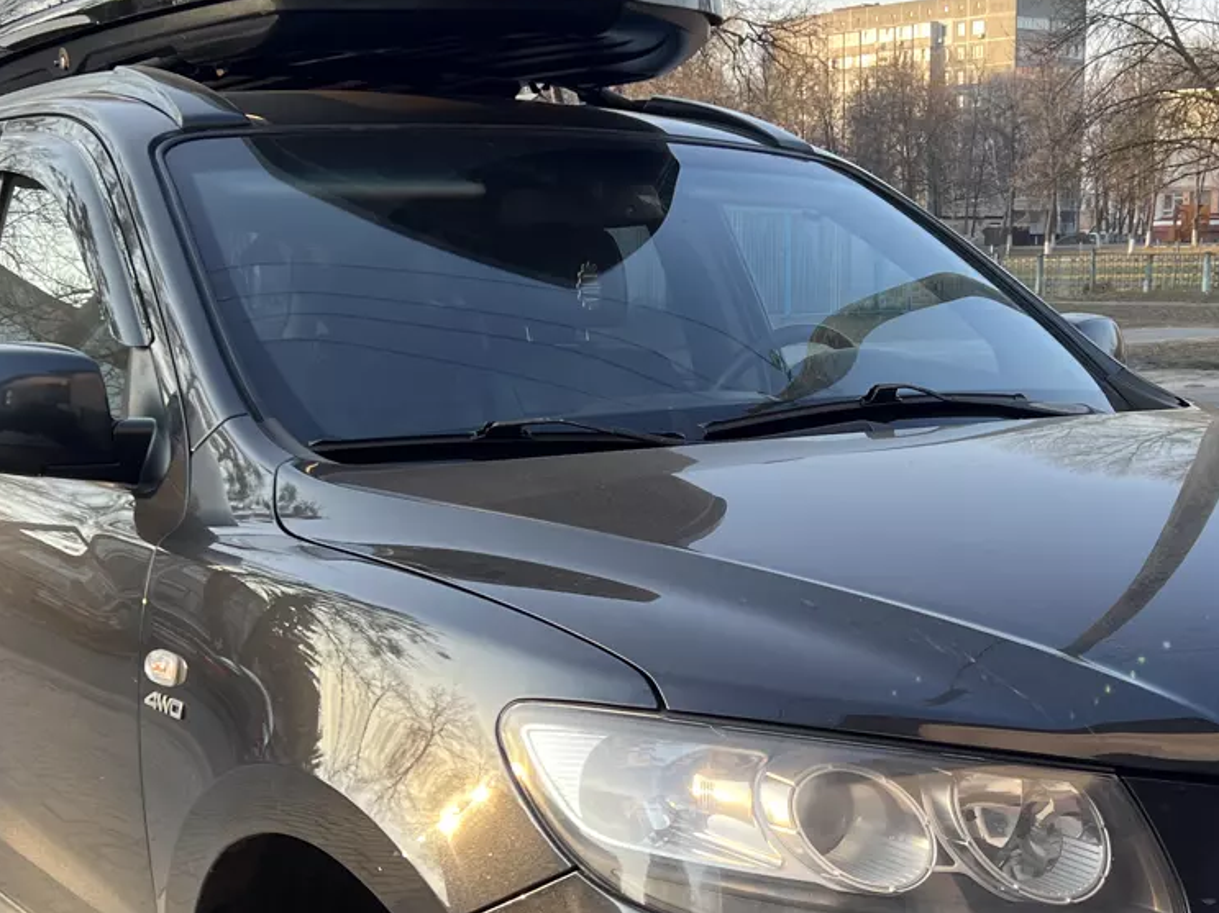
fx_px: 1972
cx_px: 807
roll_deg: -0.1
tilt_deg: -14.7
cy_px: 723
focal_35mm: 56
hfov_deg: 34.1
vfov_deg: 25.7
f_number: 1.5
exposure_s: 1/238
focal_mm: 5.7
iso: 40
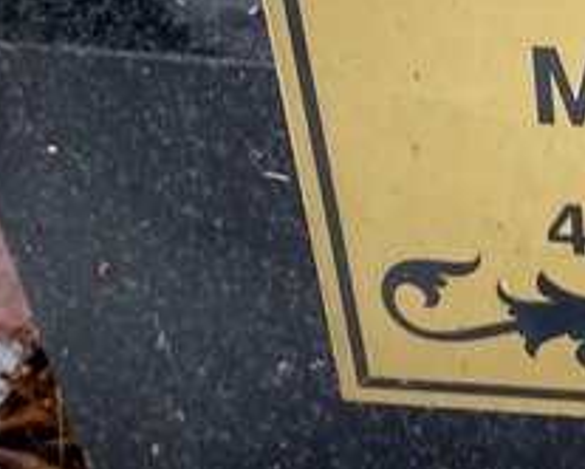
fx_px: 1698
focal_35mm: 98
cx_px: 769
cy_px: 206
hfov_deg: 18.2
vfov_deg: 15.7
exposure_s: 1/121
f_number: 1.8
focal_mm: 4.25
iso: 125
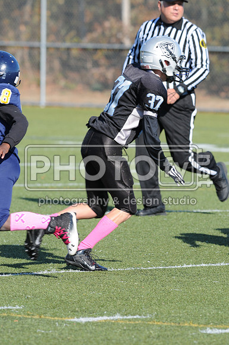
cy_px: 172
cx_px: 114
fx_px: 4306
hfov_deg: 3.0
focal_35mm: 450
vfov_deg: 4.6
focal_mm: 300
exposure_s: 1/500
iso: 200
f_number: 6.3
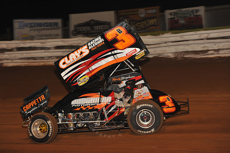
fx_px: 983
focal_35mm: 154
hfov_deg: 13.3
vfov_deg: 8.9
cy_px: 74
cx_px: 110
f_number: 6.3
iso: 1250
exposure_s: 1/320
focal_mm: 145
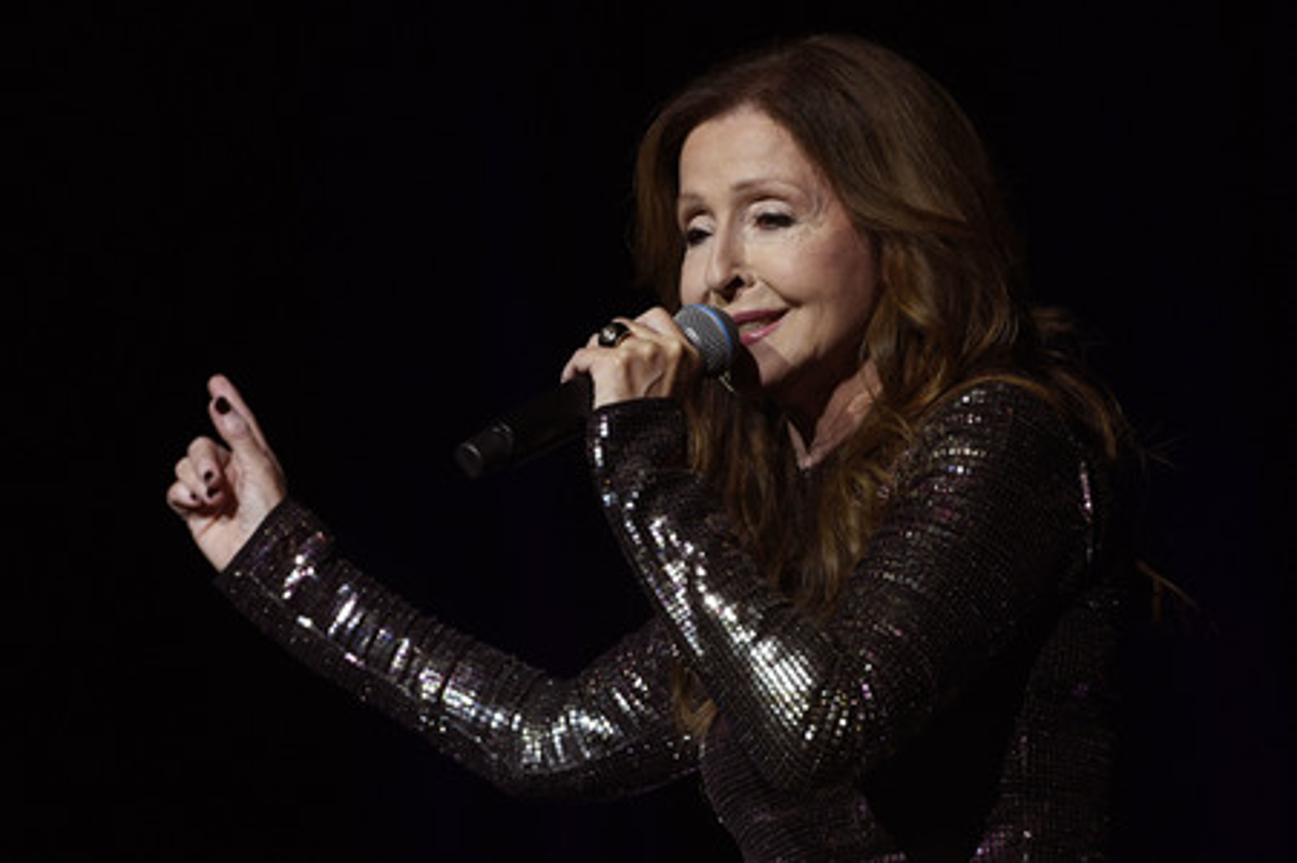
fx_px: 7020
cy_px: 432
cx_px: 648
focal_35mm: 195
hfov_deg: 10.6
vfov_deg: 7.0
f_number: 5.6
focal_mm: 195
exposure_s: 1/640
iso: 1250
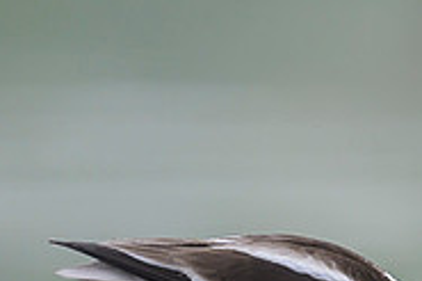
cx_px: 498
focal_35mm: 1517
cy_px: 400
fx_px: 17766
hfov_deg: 1.4
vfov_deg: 0.9
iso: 640
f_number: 2.8
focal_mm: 400
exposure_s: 1/2500
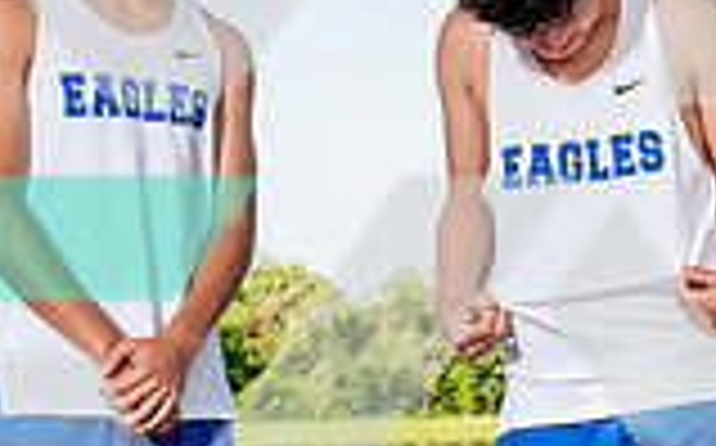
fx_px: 2320
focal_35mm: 119
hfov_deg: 16.6
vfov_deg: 10.9
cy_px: 417
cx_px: 937
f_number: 8
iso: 400
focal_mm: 32
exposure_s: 1/250
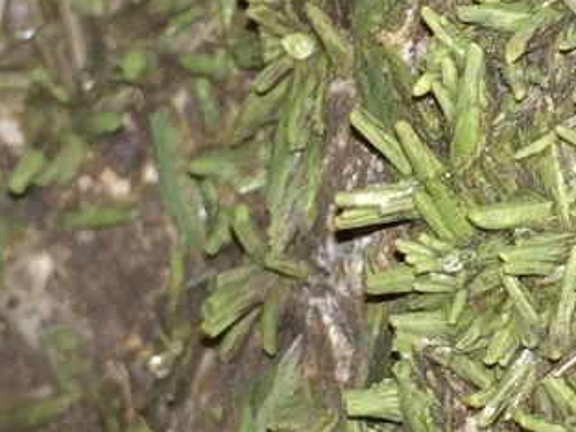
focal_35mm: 154
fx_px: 2563
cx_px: 663
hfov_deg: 12.6
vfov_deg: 9.6
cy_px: 39
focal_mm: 4.12
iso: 32
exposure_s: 1/122
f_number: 2.2
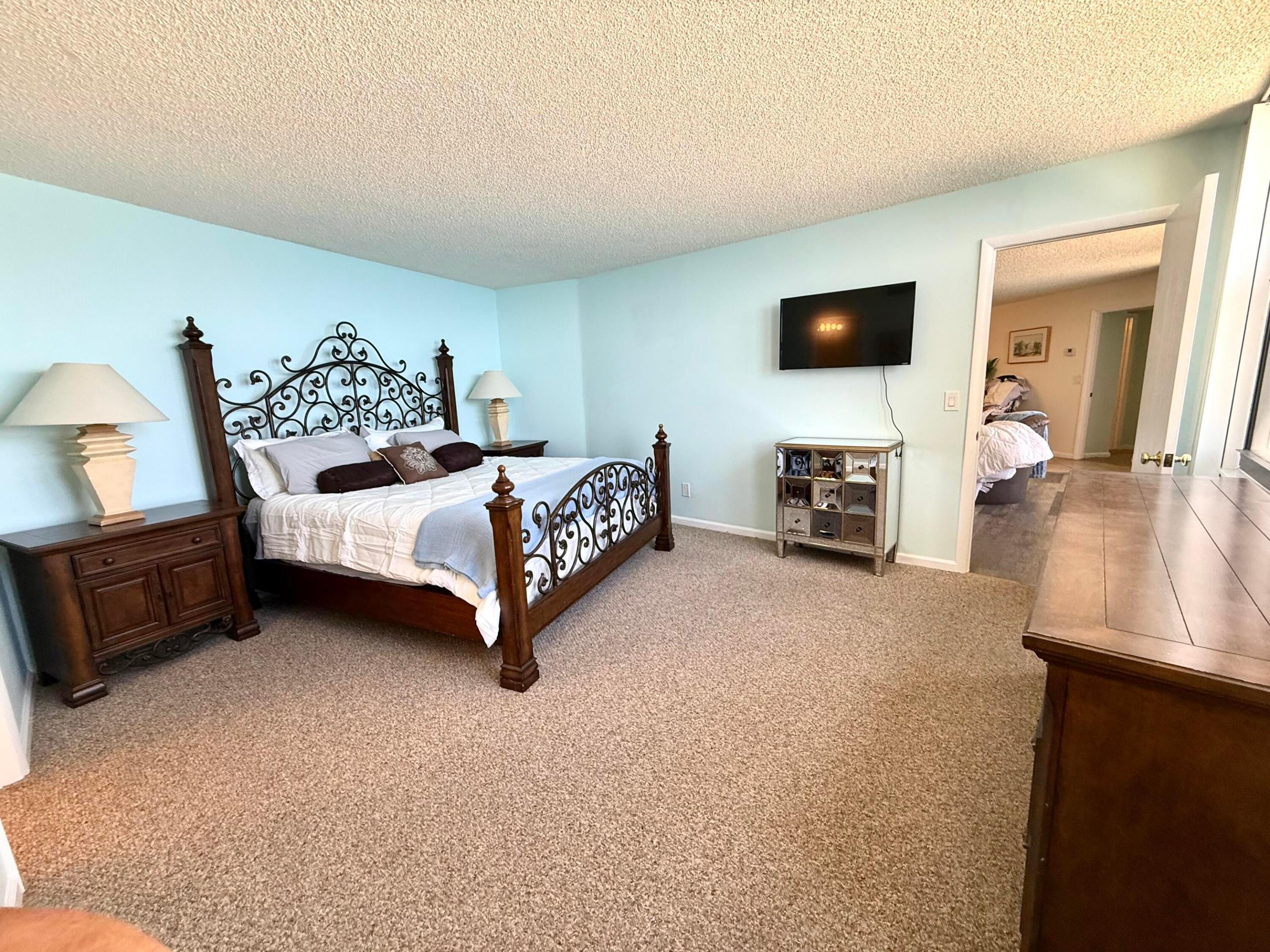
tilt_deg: -10.4
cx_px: 635
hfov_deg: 102.1
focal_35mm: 14
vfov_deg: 85.7
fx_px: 514
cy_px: 476
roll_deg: +1.8
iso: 160
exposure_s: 1/120
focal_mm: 2.22
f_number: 2.2
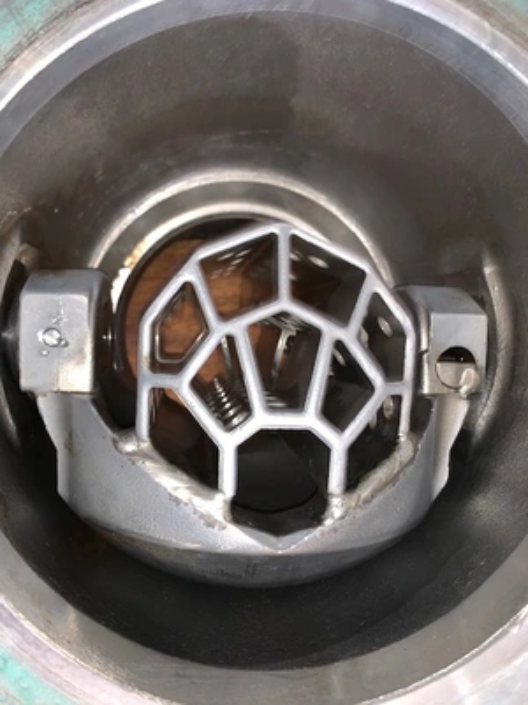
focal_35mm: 26
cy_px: 352
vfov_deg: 67.3
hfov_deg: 53.1
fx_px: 529
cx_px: 264
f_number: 1.8
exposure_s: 1/4
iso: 25
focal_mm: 4.25
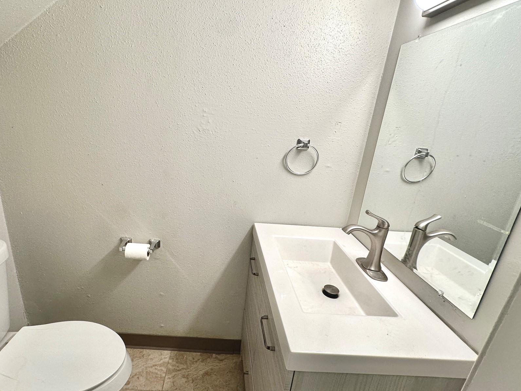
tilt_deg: -18.8
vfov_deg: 71.6
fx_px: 271
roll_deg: -4.0
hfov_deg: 87.2
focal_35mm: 18
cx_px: 225
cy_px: 199
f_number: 2.2
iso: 125
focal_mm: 2.22
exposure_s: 1/120
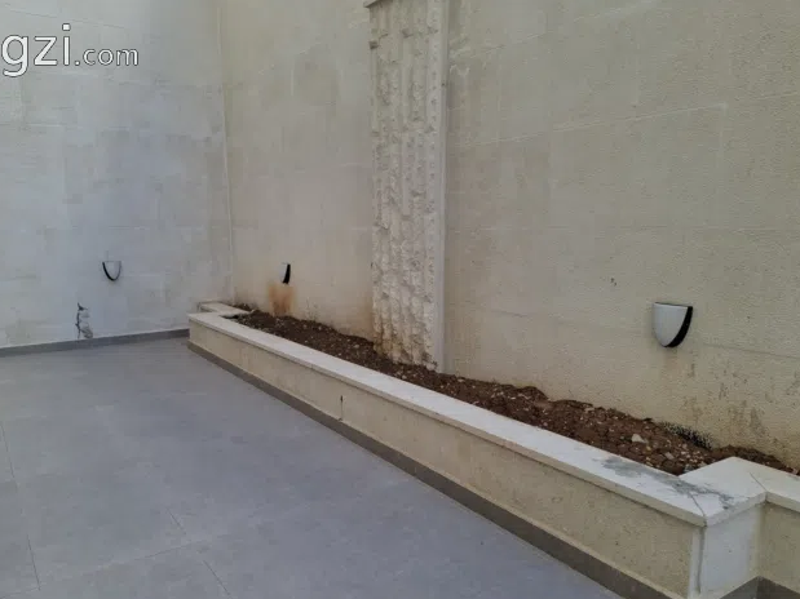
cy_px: 336
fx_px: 601
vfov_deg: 52.9
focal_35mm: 26
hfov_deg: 67.1
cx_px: 359
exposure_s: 1/220
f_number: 1.8
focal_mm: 5.54
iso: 50
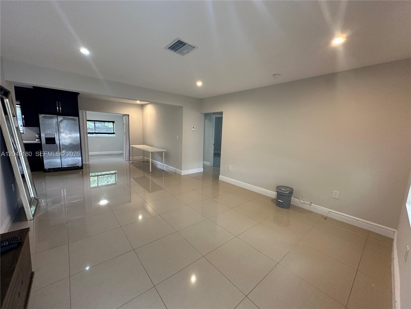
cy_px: 154
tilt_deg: -8.6
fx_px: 166
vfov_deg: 85.7
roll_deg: -2.3
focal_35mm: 14
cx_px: 206
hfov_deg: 102.1
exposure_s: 1/120
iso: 250
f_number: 2.2
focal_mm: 2.22
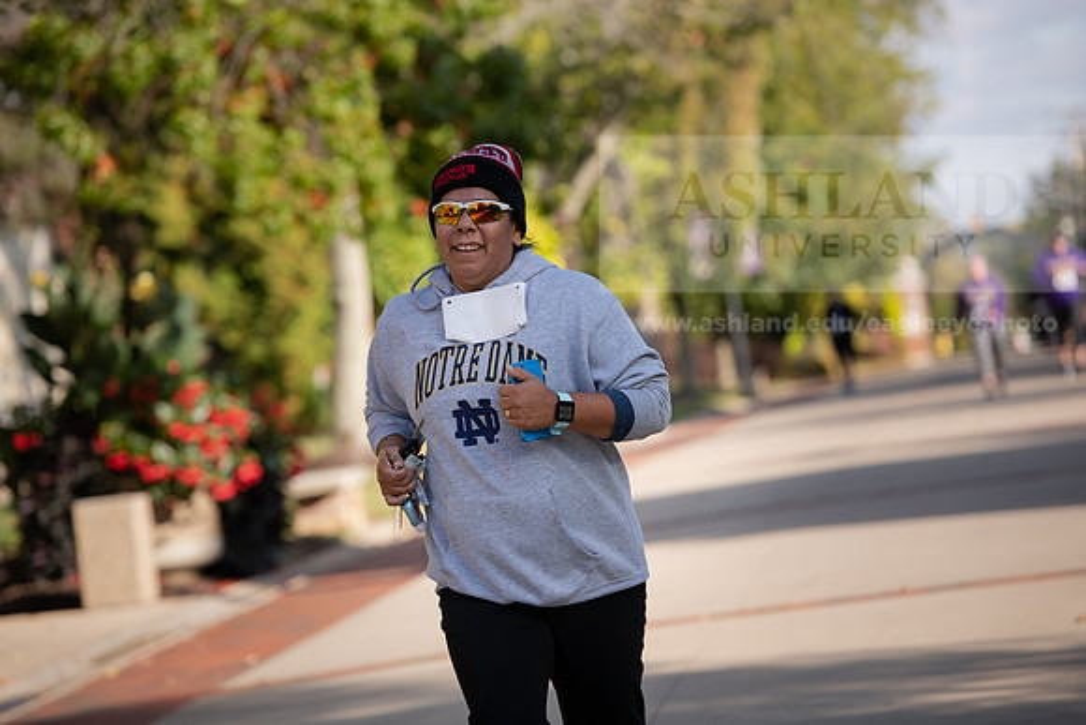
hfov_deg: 12.1
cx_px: 543
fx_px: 5129
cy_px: 362
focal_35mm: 170
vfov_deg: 8.1
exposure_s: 1/800
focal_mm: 170
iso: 250
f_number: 4.5
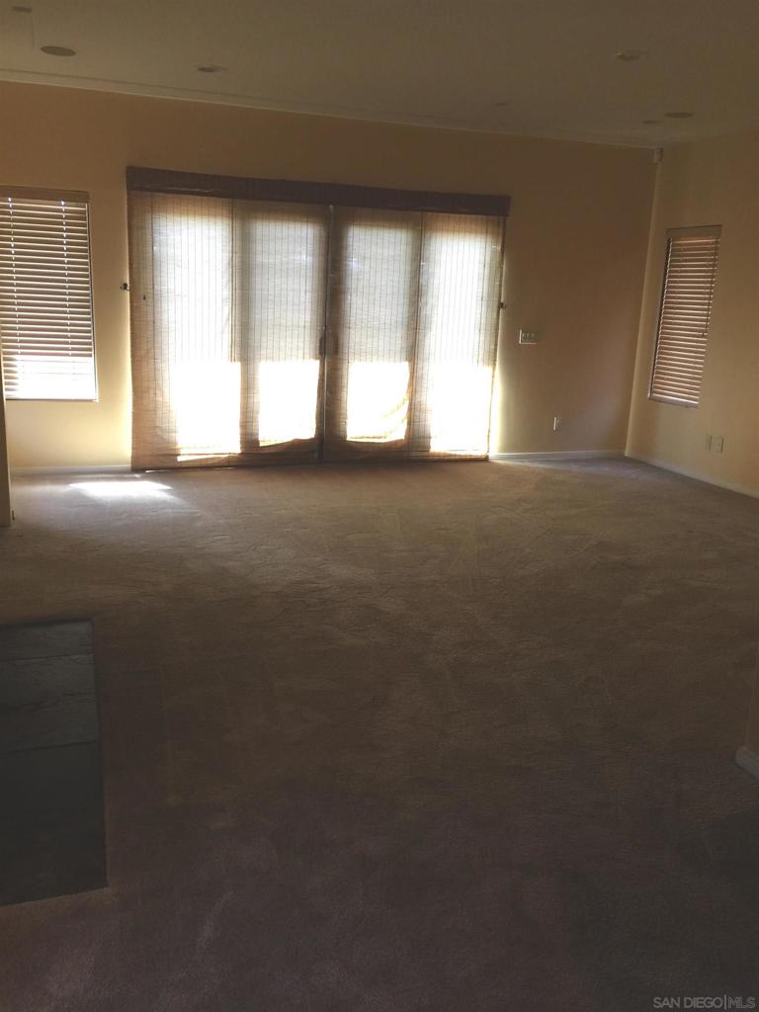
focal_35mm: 29
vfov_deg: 61.7
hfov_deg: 48.2
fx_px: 848
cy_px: 506
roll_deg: -2.1
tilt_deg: -14.3
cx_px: 380
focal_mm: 4.15
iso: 50
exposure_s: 1/15
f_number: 2.2
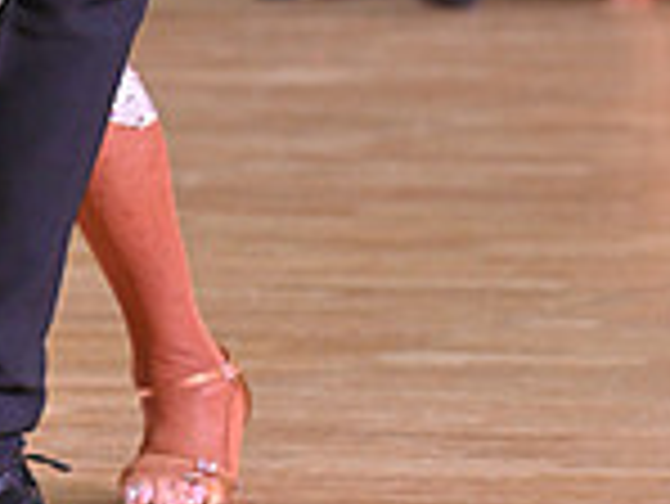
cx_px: -65
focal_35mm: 457
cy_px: -459
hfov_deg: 4.3
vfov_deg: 3.2
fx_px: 8852
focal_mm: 122
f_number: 5
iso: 3200
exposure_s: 1/320
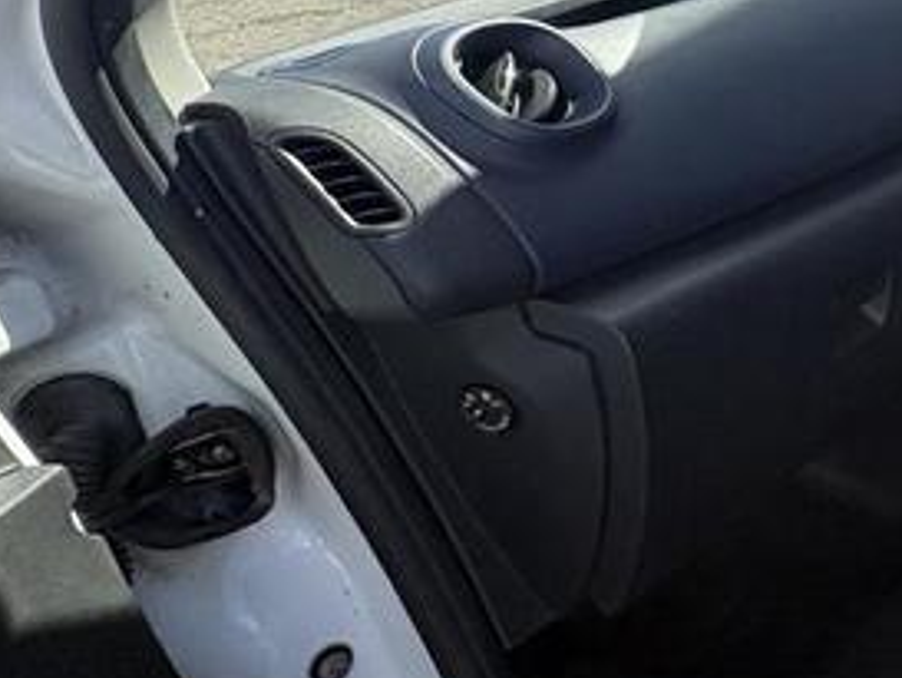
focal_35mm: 46
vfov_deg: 30.8
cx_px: 1464
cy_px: 146
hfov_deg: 25.6
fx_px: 1199
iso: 50
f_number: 2.2
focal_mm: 2.22
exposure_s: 1/331
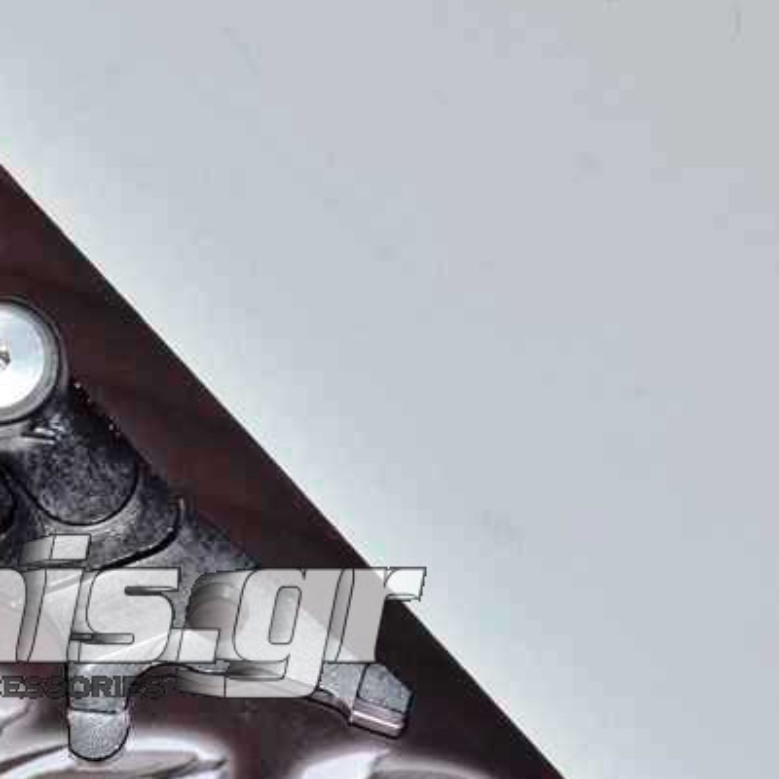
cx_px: -257
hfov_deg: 8.7
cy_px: 617
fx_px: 5046
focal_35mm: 198
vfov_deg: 8.8
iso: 160
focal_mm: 55
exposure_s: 1/100
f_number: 13
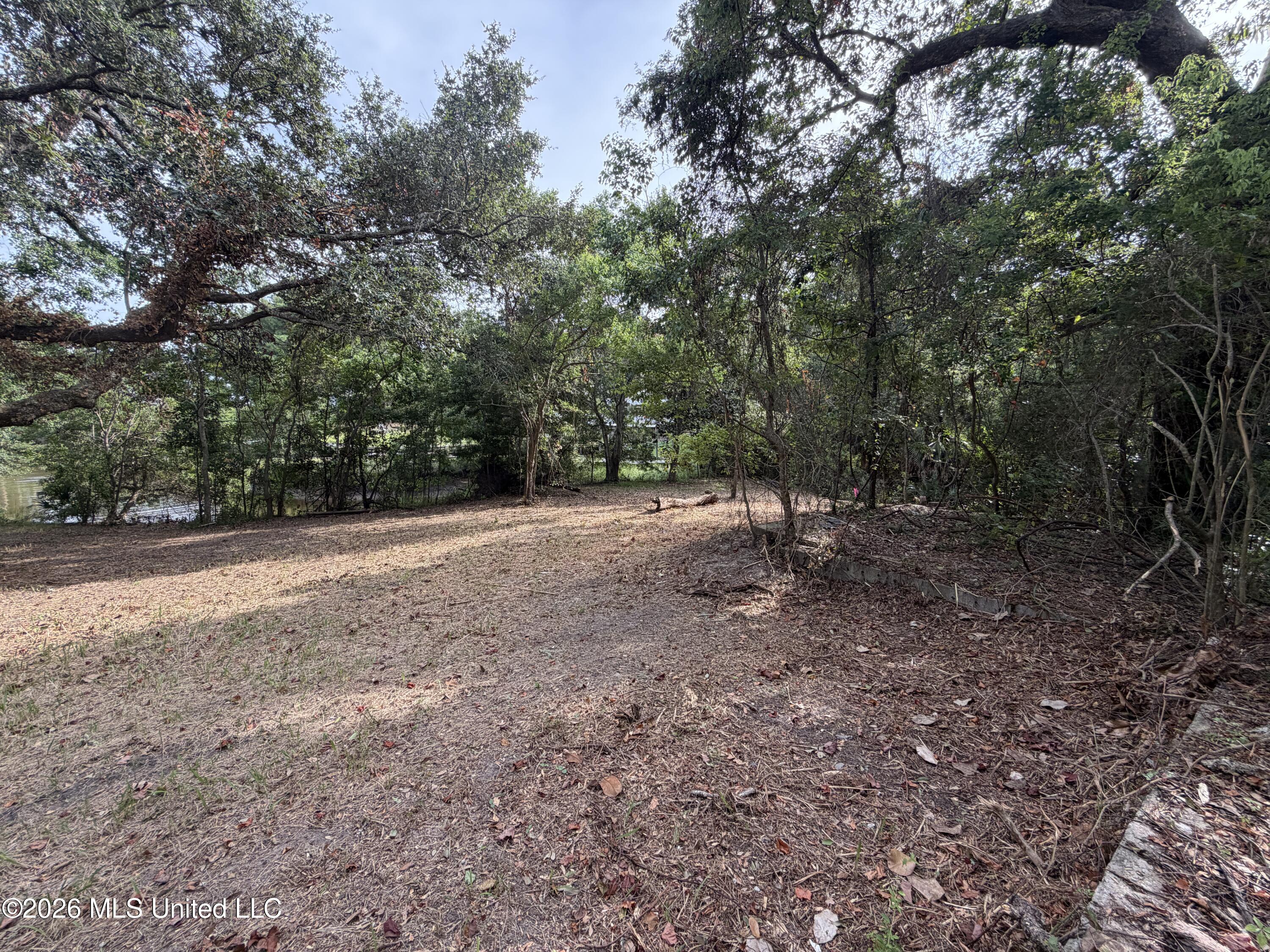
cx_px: 635
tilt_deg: -8.0
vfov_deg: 85.7
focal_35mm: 14
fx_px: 514
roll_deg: -1.1
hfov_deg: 102.1
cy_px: 476
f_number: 2.2
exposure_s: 1/205
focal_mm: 2.22
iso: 64
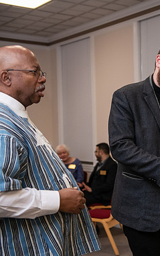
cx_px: 179
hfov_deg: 18.4
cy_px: 128
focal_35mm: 68
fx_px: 475
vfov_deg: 30.2
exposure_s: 1/200
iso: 2000
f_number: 3.2
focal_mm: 44
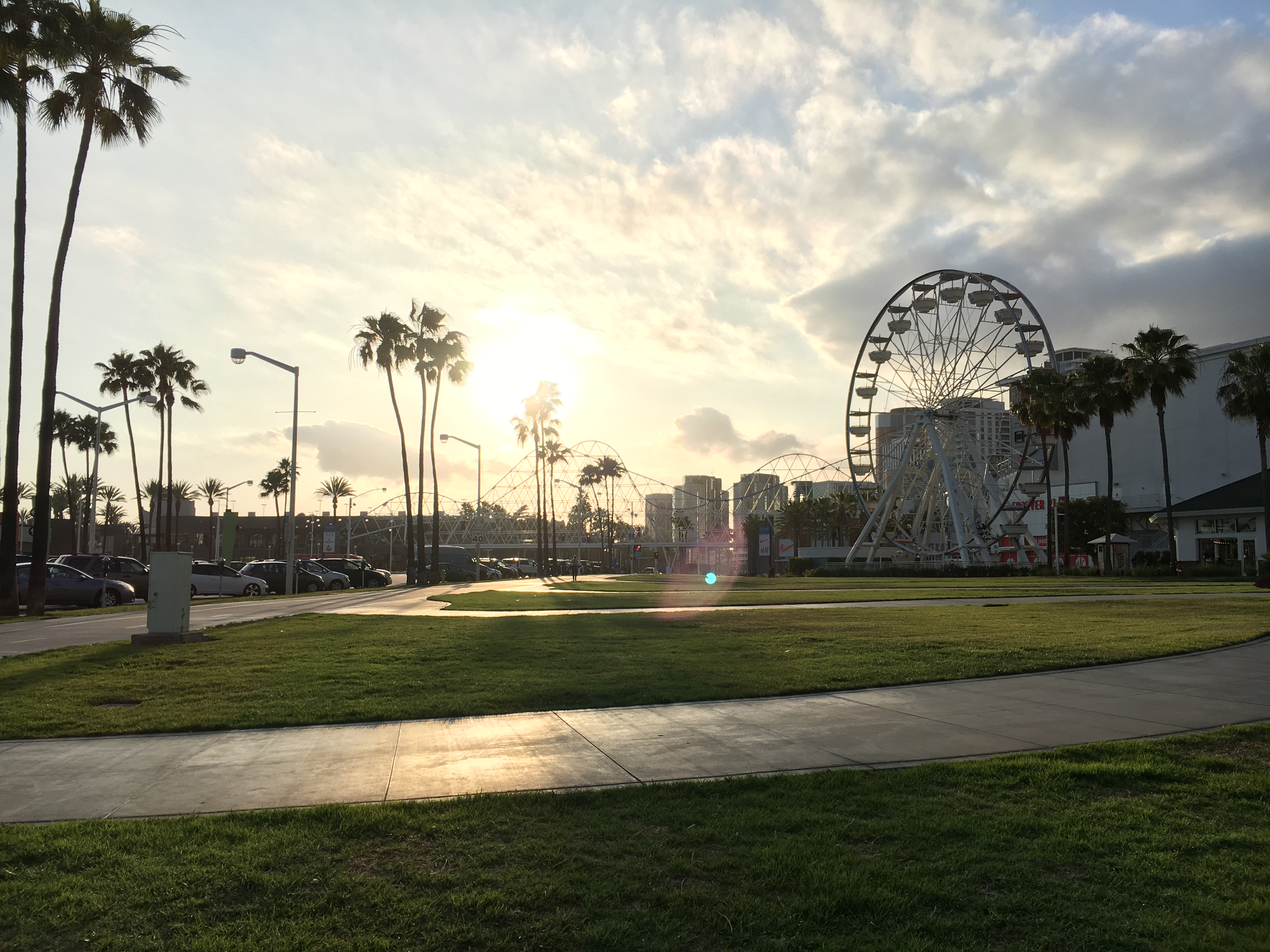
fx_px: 1064
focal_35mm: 29
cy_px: 476
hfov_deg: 61.7
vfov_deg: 48.2
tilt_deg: +7.0
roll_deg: +0.9
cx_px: 635
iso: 25
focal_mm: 4.15
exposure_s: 1/1709
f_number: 2.2
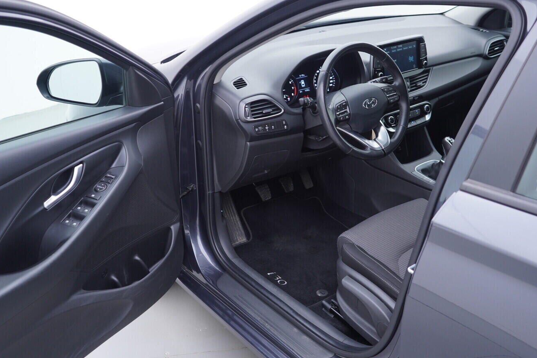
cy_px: 174
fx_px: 582
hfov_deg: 49.5
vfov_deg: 34.2
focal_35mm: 39
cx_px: 280
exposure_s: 1/40
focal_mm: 24
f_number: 2.8
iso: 160
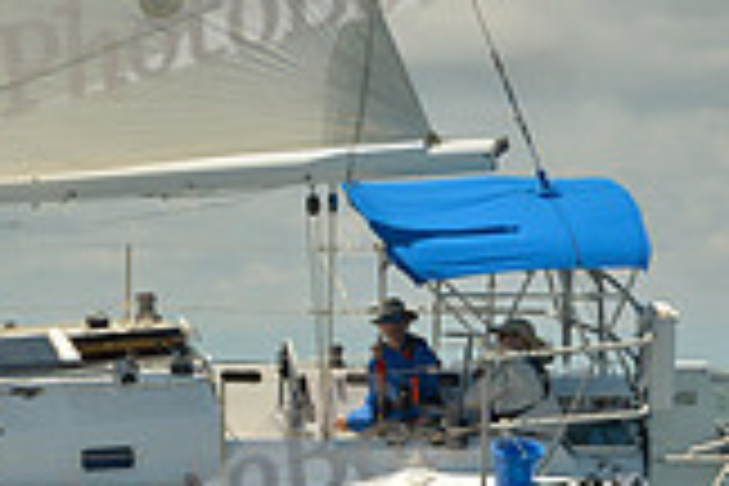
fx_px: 5082
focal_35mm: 251
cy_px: 295
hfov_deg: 8.1
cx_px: -234
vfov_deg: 5.5
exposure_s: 1/800
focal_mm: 70
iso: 280
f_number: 13
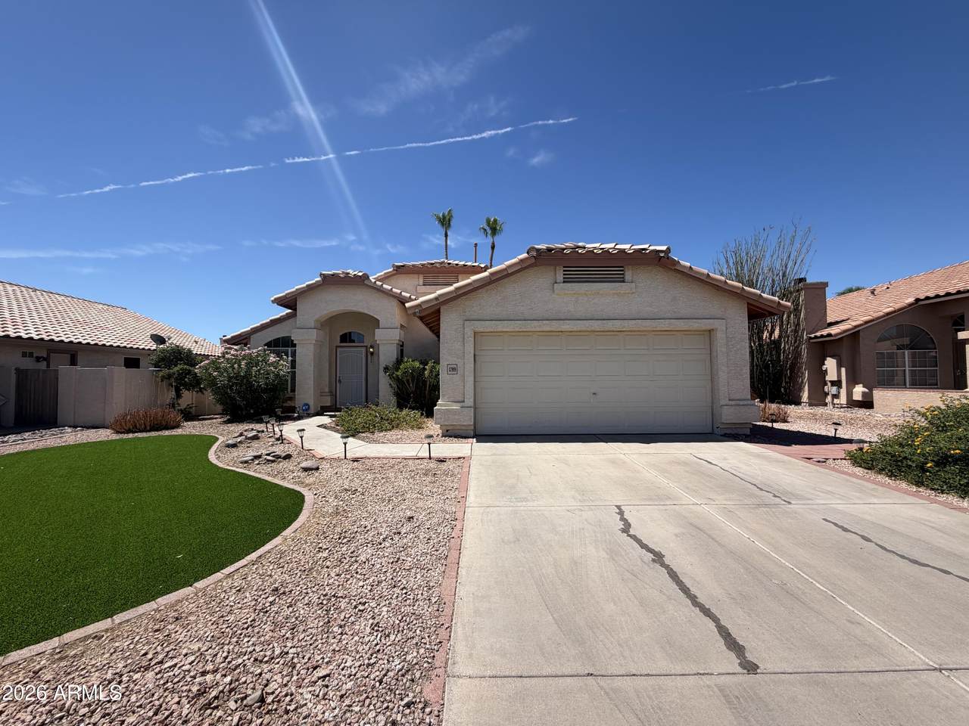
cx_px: 484
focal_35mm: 14
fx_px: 392
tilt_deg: +2.7
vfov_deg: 85.7
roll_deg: +0.4
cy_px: 363
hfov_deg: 102.1
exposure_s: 1/1017
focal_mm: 2.22
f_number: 2.2
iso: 20
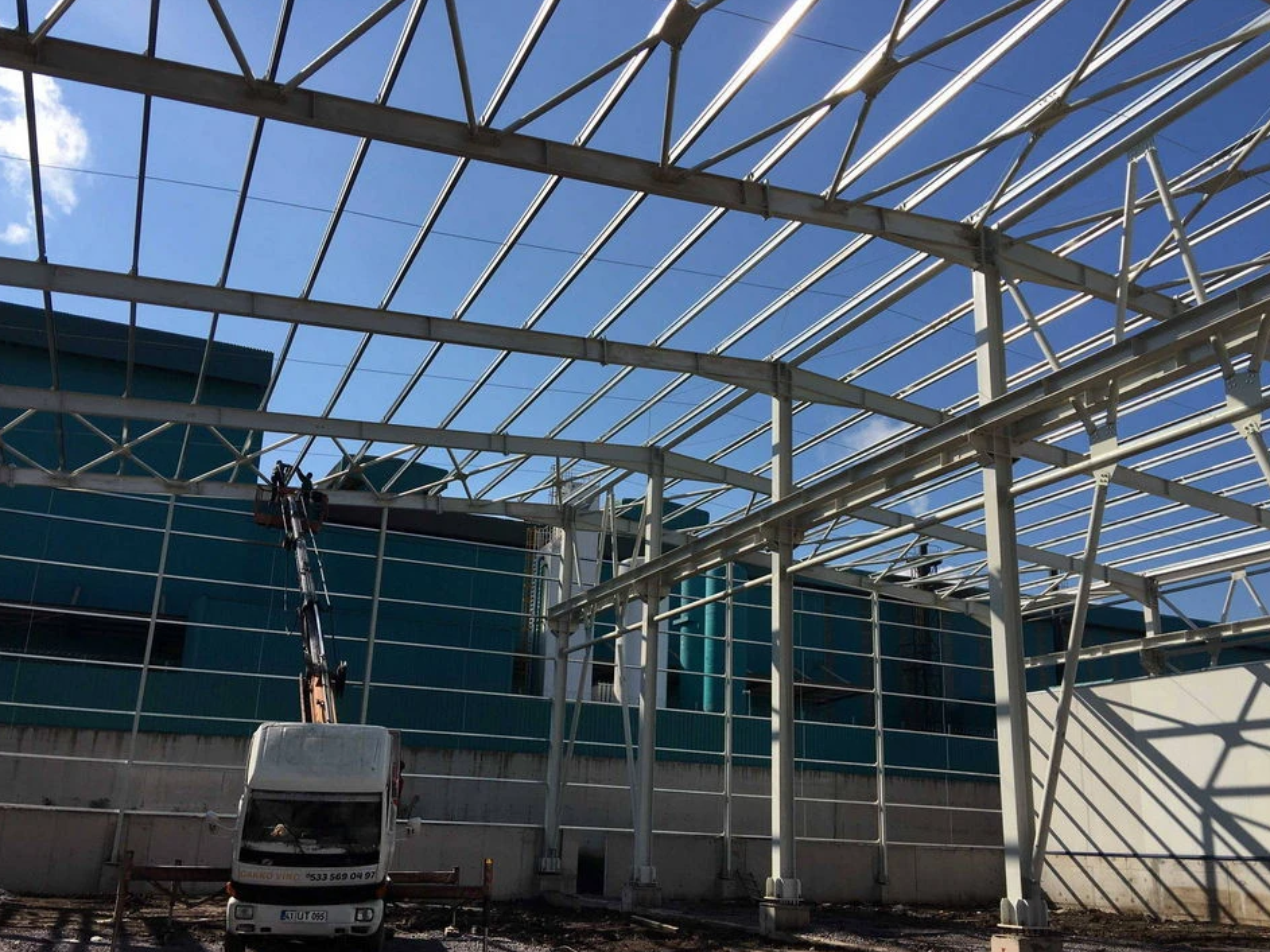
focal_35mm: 31
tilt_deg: +17.2
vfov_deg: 45.4
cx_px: 620
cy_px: 505
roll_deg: -2.1
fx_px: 1137
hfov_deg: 58.4
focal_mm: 4.15
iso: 25
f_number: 2.2
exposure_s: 1/2024
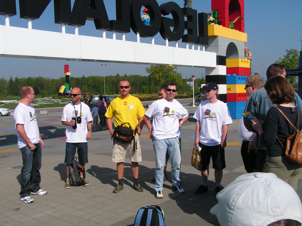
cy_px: 113
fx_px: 332
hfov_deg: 49.0
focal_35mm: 38
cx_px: 151
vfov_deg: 37.7
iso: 50
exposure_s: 1/640
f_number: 5.6
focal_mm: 6.3
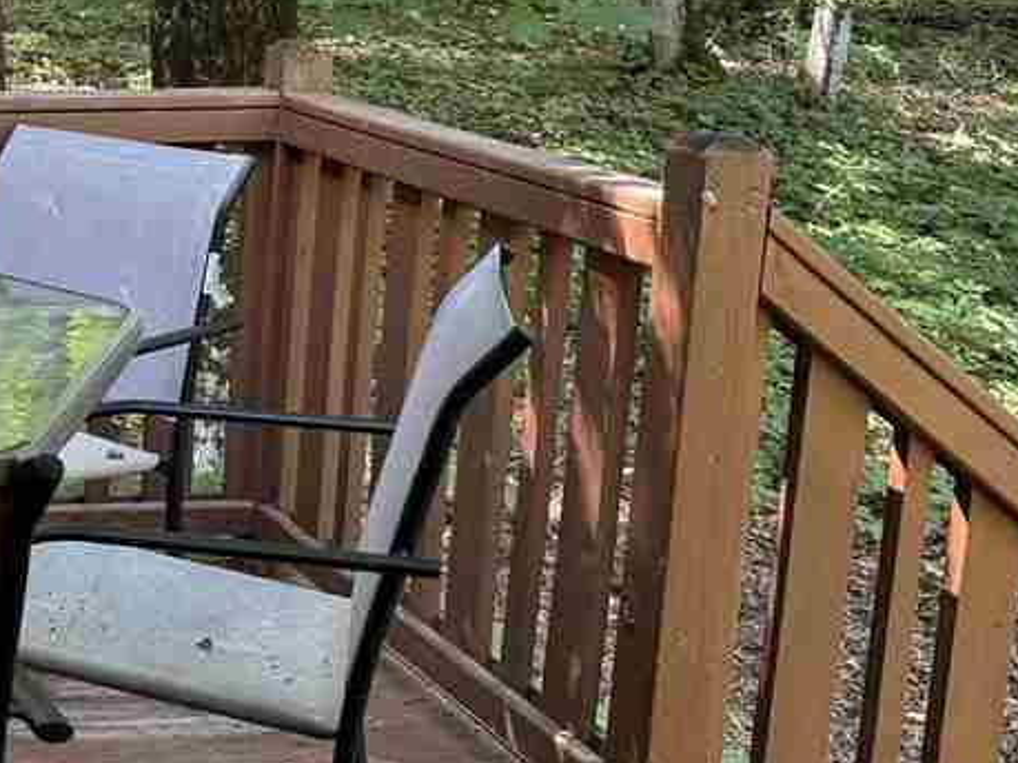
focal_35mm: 67
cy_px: 165
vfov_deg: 21.7
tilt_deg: -8.8
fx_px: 1970
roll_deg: -0.1
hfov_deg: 24.5
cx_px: -377
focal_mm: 6.76
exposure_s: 1/84
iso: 200
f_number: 1.78
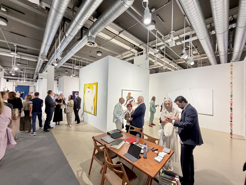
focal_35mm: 14
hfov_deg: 102.1
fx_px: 99
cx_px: 123
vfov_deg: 85.7
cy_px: 92
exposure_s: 1/100
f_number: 2.2
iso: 200
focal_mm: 2.22
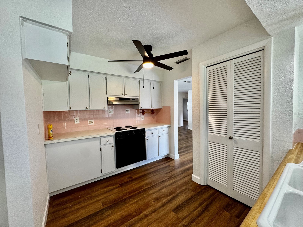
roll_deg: +1.1
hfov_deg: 102.1
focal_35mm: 14
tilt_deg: -3.0
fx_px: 123
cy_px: 114
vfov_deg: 85.7
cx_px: 152
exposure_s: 1/120
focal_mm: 2.22
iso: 160
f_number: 2.2
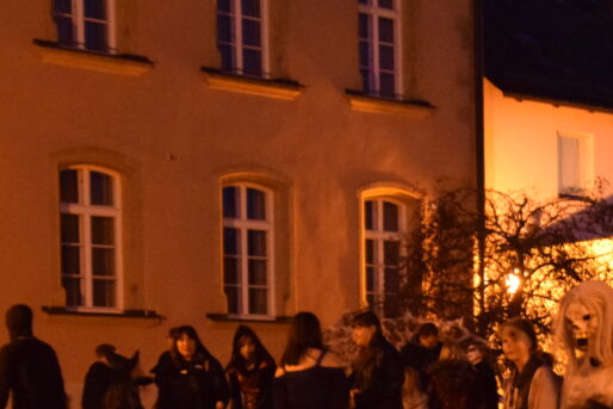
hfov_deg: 20.2
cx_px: 601
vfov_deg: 13.7
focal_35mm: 98
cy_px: 429
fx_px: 1669
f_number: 4
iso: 6400
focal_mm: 28
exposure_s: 1/10
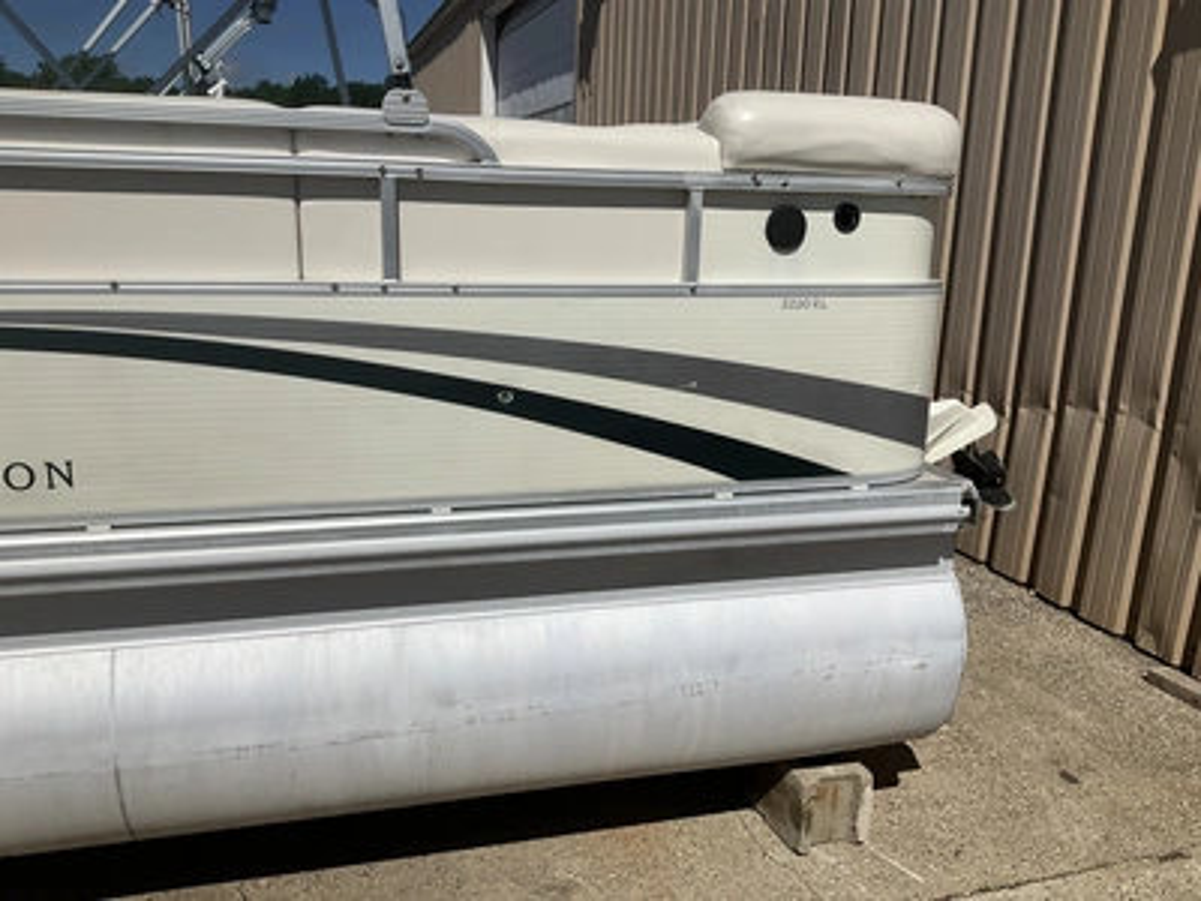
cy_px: 450
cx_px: 600
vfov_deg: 48.2
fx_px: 1006
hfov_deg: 61.7
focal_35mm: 29
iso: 25
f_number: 1.8
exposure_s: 1/6536
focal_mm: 3
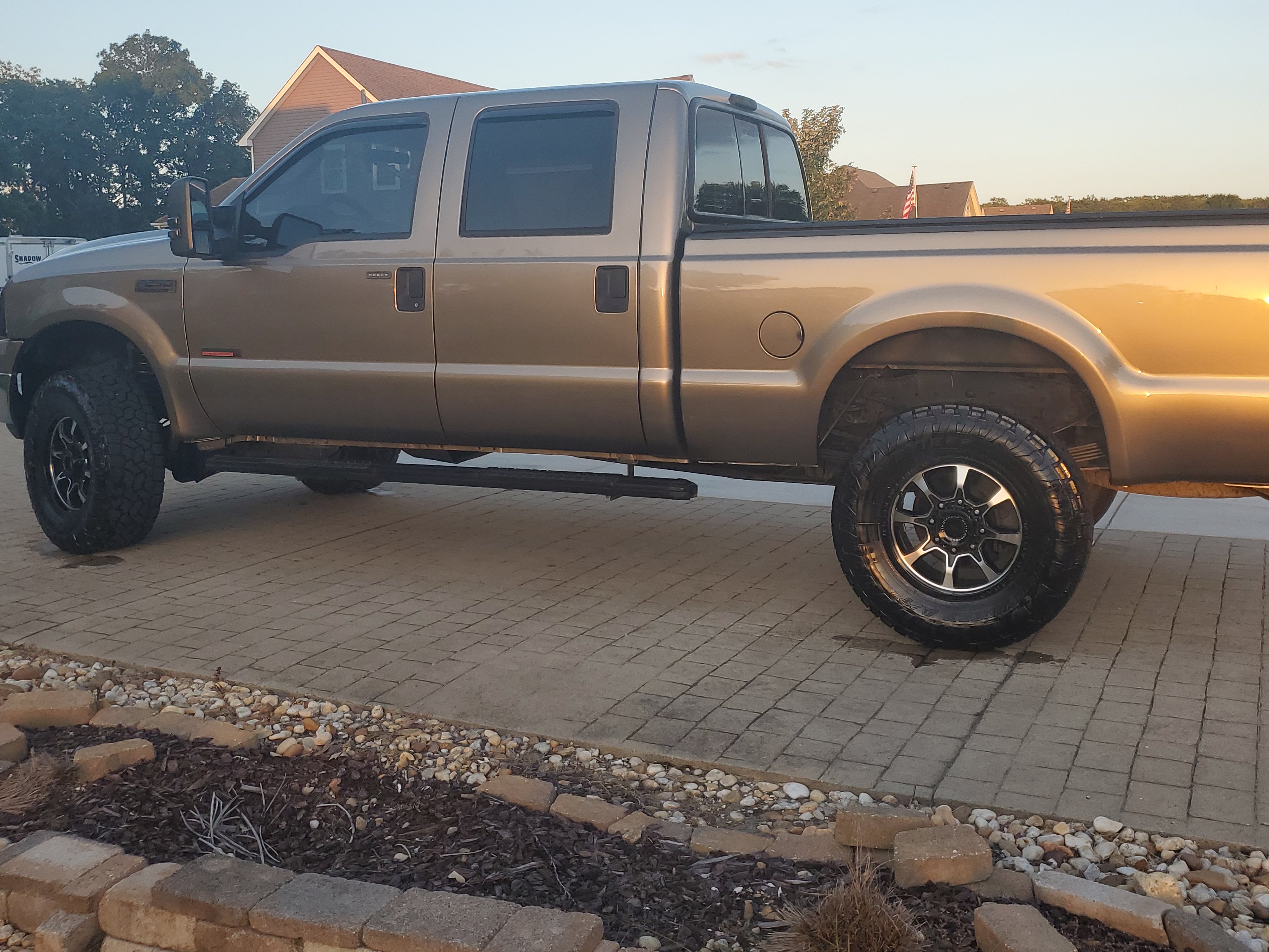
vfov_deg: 41.4
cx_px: 647
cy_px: 344
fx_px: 1246
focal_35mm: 34
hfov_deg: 54.0
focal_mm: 4.3
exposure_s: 1/410
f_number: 1.5
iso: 50
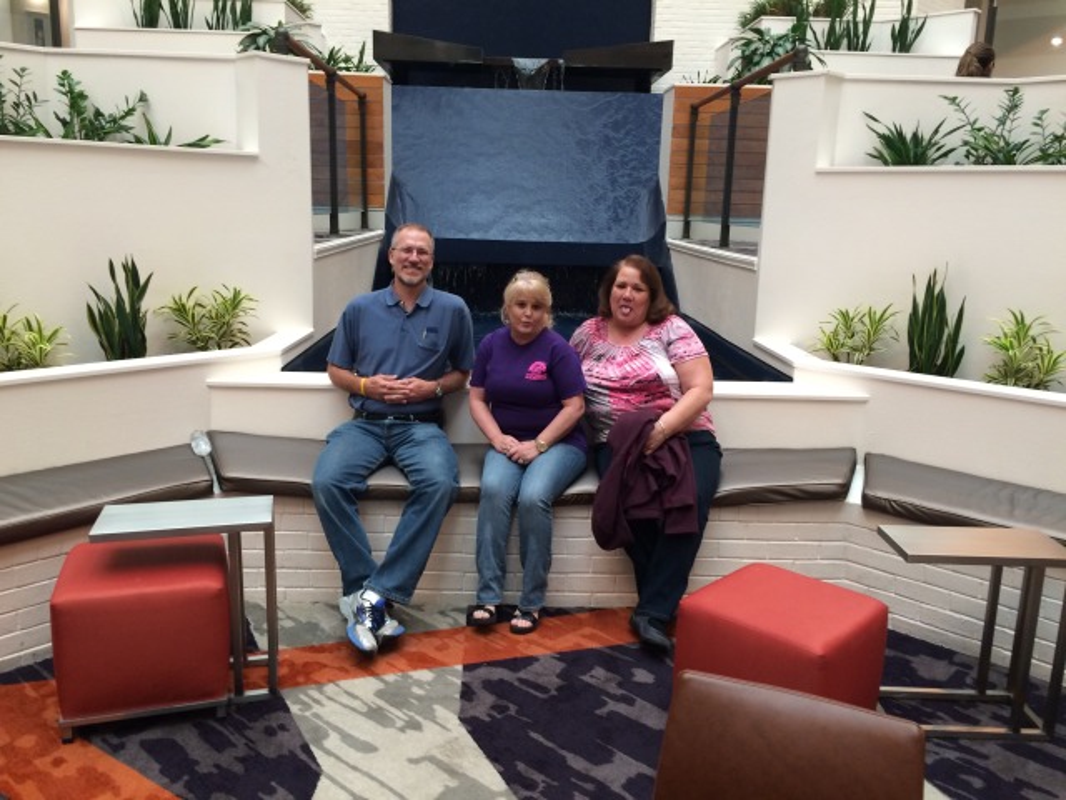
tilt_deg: -12.6
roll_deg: -2.0
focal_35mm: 29
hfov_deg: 61.7
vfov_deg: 48.2
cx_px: 533
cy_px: 400
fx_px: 893
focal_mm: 4.15
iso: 100
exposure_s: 1/30
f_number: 2.2
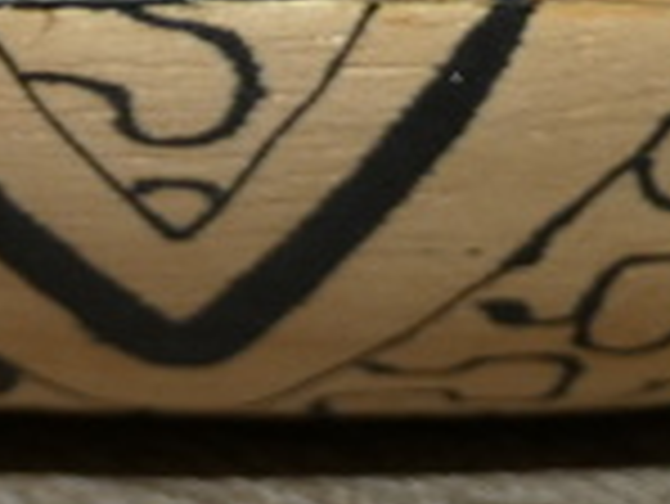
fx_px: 2073
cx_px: -7
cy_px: 716
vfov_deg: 13.2
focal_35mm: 107
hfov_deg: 17.9
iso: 100
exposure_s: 1/125
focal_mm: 5.3
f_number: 3.3
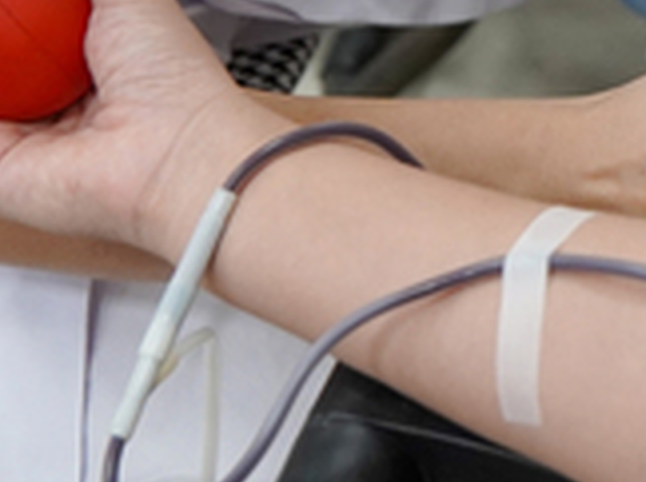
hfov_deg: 9.8
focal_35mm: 200
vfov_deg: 7.2
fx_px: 3727
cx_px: 790
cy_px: -424
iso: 800
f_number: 2.8
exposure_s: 1/125
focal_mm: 32
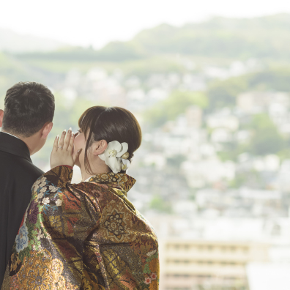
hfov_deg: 12.0
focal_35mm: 146
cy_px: 151
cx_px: 114
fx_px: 1384
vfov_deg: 12.0
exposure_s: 1/250
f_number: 2.8
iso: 100
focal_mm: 85
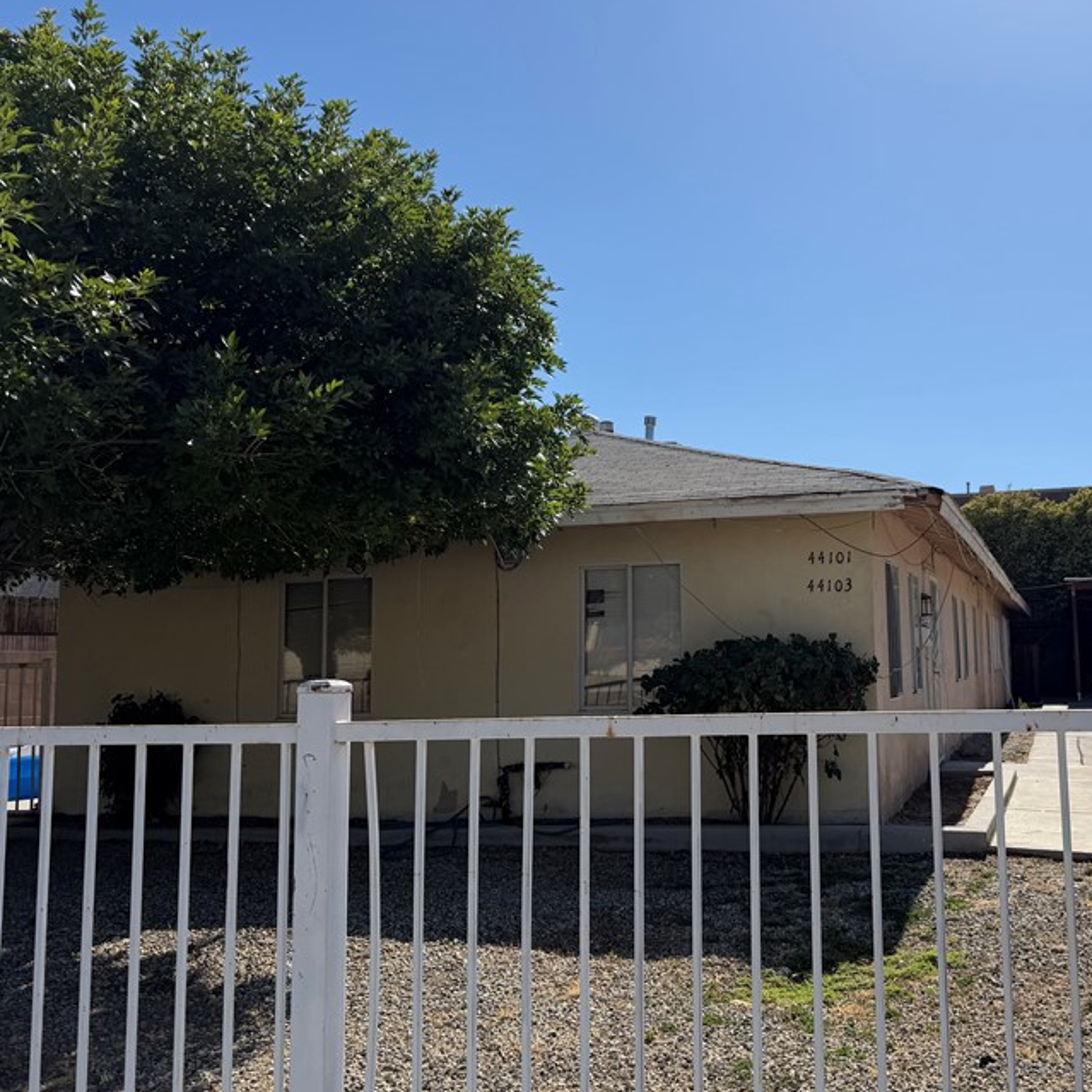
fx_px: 1213
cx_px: 786
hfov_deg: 47.1
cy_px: 523
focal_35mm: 34
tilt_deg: +6.0
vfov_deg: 48.4
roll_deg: +1.9
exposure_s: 1/7353
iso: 80
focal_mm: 6.76
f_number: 1.78
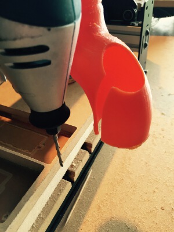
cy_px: 116
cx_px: 87
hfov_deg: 48.2
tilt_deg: -37.9
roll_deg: +6.7
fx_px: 194
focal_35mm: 29
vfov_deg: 61.7
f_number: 2.2
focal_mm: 4.15
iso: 64
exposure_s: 1/30
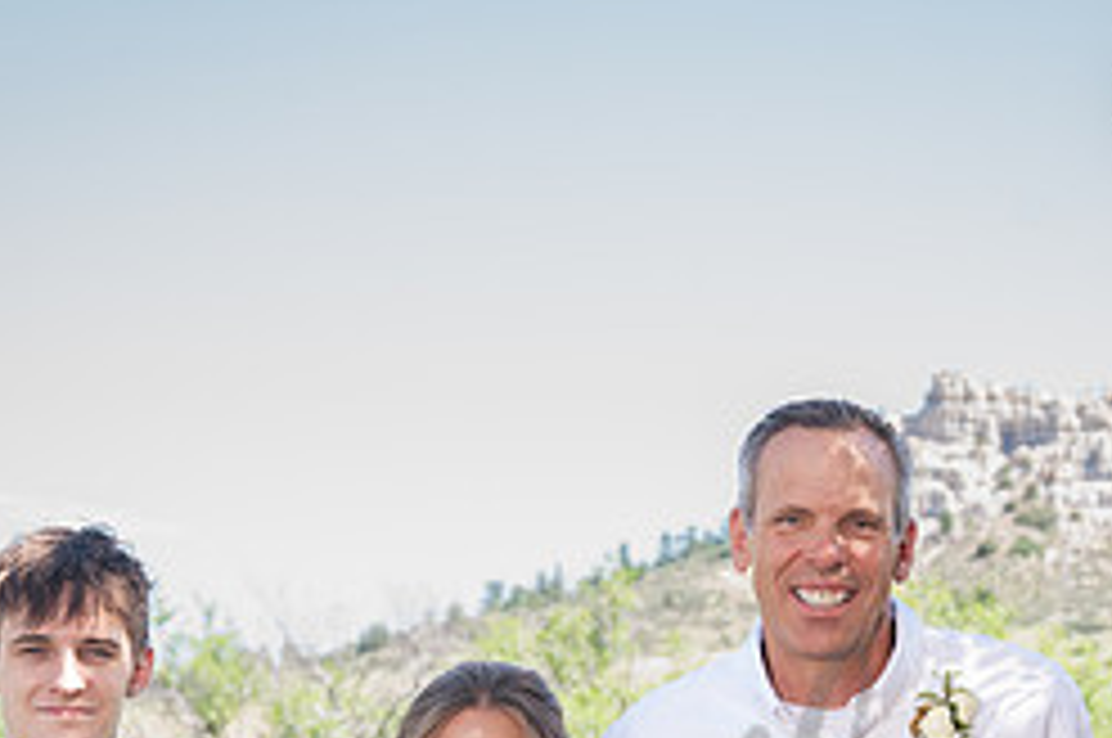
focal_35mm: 115
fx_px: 3548
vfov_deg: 11.7
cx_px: 617
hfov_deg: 17.8
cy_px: 837
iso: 250
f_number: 5.6
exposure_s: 1/200
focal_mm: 49
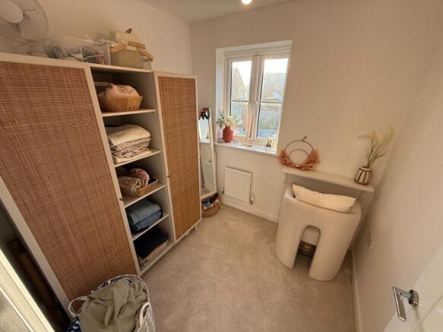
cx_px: 222
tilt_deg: -22.7
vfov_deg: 85.7
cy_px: 166
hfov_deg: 102.1
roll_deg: -0.9
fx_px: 179
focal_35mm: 14
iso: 64
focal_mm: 2.22
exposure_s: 1/116
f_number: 2.2
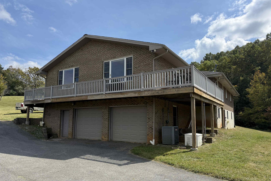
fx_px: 188
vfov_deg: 51.3
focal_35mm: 25
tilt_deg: +7.0
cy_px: 96
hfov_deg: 71.5
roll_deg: -0.3
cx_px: 136
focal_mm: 6.76
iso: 125
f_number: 1.78
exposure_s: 1/6173
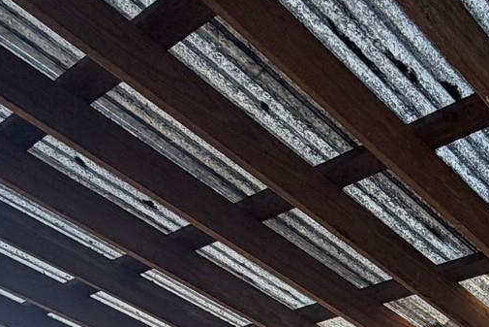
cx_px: 523
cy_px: 600
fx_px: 802
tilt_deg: -2.3
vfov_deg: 18.0
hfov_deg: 30.7
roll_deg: +0.8
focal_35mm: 59
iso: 40
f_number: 2.2
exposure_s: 1/236
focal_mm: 2.22
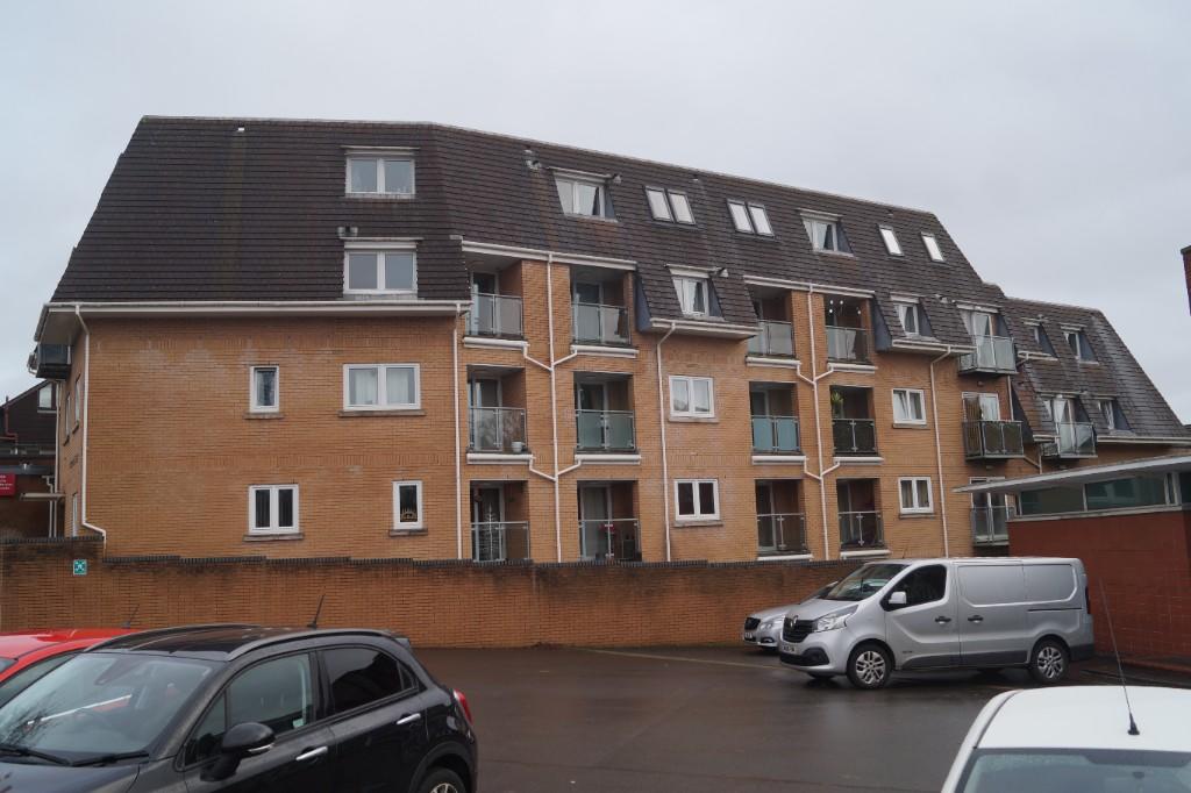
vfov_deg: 43.6
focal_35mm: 30
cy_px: 396
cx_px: 596
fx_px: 992
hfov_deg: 61.9
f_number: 5
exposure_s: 1/100
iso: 100
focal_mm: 20
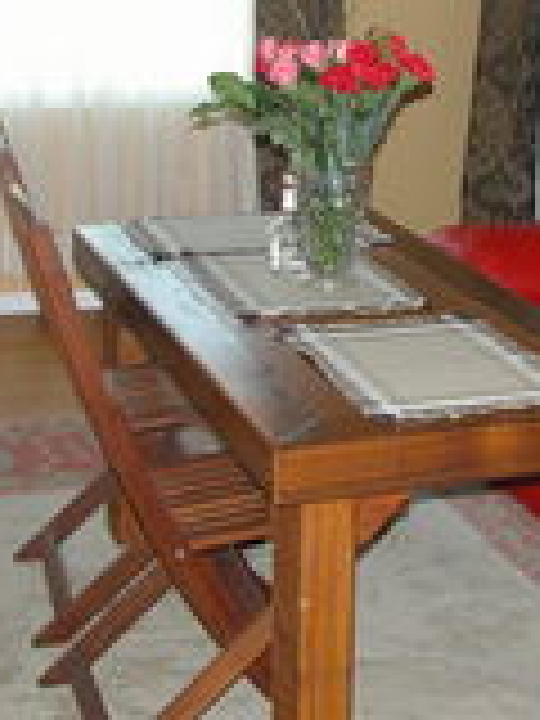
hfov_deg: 18.6
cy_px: 225
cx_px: 482
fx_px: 1622
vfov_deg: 24.9
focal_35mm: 78
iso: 200
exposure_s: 1/60
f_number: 2.8
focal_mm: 8.9
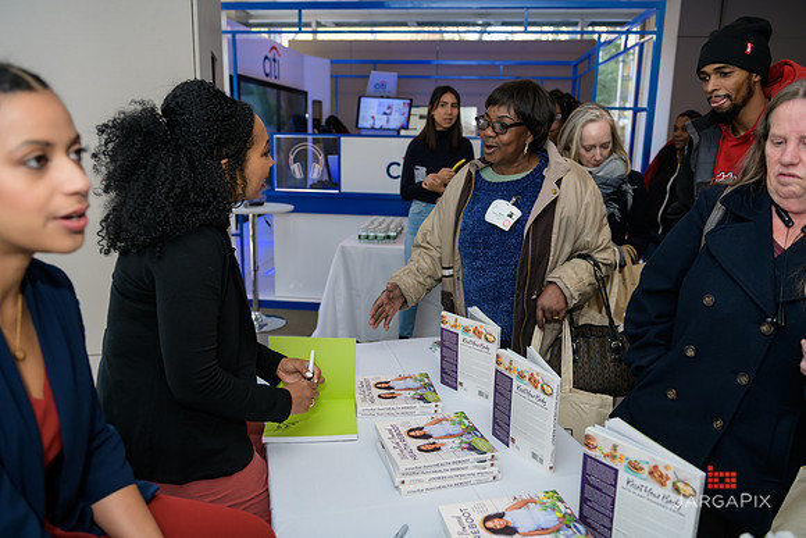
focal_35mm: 27
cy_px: 269
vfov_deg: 48.0
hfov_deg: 67.4
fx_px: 605
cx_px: 403
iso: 200
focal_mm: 27
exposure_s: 1/125
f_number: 3.2
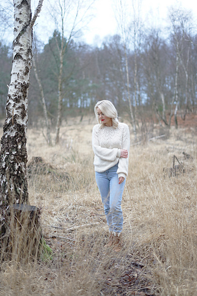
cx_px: 98
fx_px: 411
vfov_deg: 39.6
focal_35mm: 50
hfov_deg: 27.0
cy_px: 148
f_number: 1.8
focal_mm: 50
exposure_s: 1/100
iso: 200
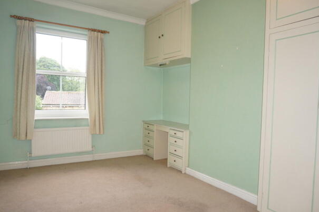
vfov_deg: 49.5
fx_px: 230
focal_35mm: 26
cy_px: 108
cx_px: 165
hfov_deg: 69.4
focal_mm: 16
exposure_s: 1/60
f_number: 4
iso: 400
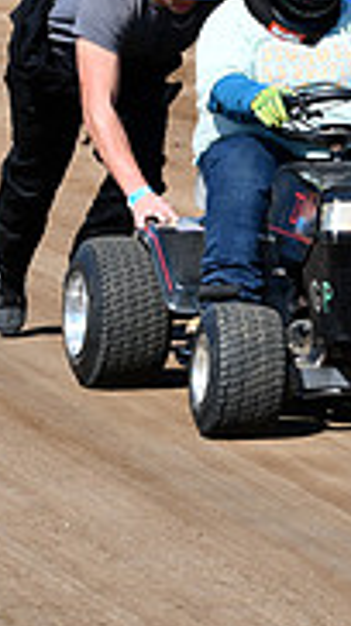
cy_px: 101
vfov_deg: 6.9
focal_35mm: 311
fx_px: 5160
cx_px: 592
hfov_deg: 3.9
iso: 100
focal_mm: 62
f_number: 8
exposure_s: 1/250
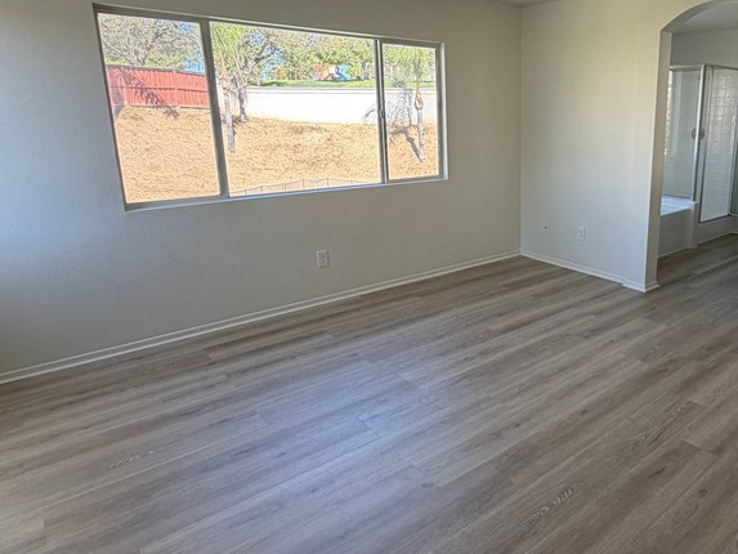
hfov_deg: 66.7
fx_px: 533
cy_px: 229
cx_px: 516
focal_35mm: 25
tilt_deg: -12.9
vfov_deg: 54.6
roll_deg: -0.5
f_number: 2.2
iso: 64
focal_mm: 2.22
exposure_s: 1/121
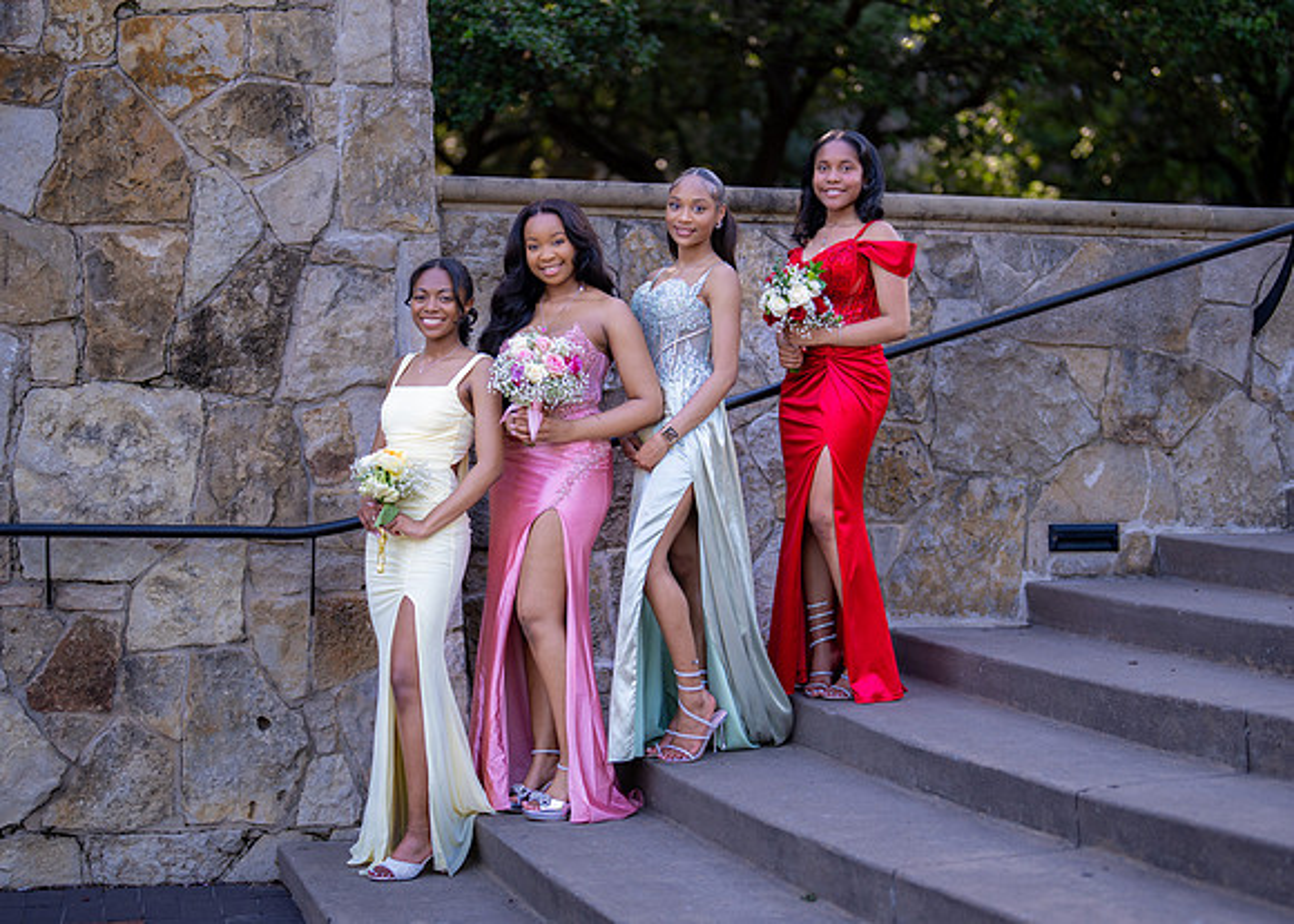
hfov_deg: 32.6
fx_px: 2211
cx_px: 655
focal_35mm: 60
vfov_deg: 23.6
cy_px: 479
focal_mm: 50
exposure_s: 1/1600
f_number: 1.2
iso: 200
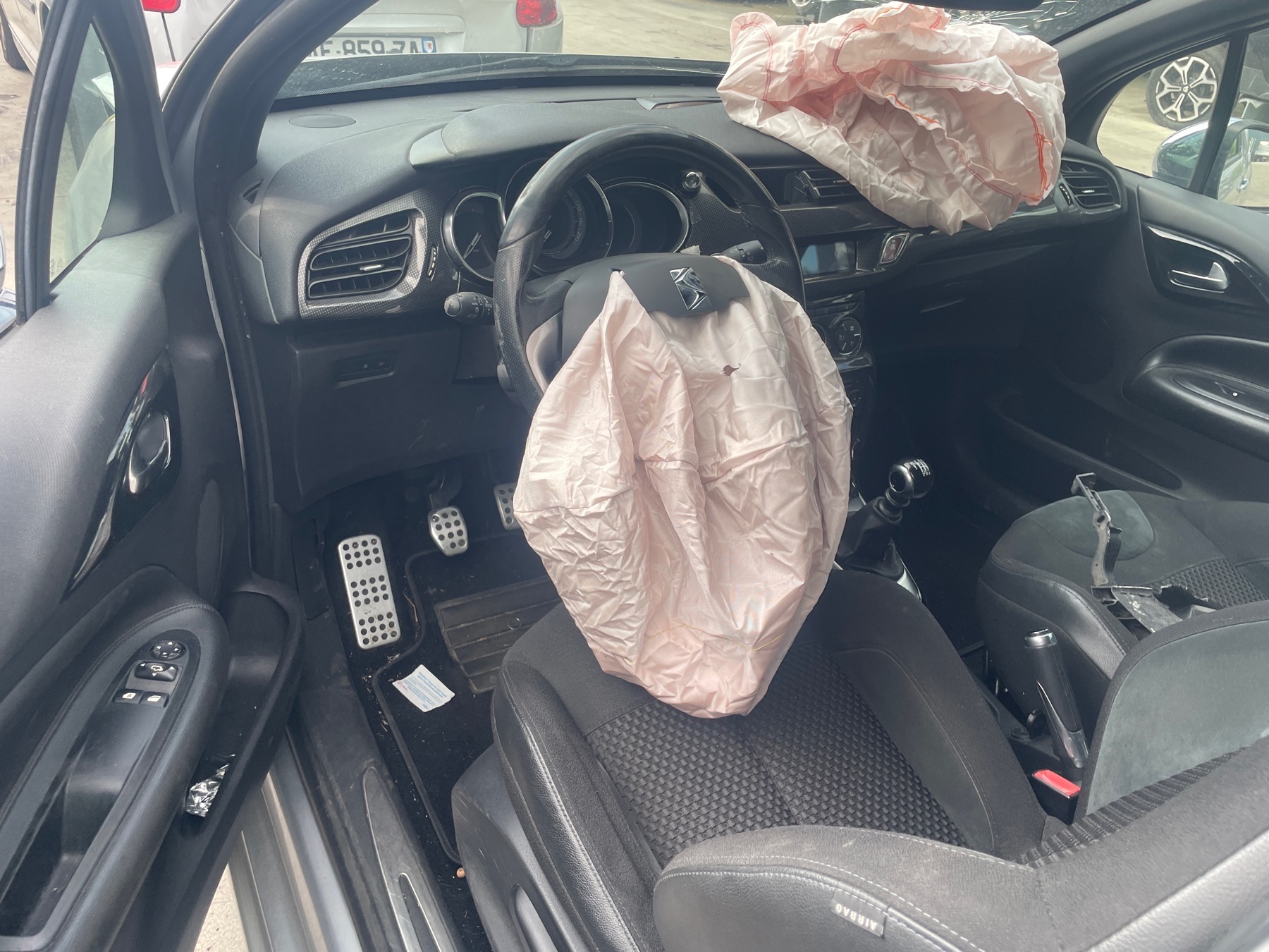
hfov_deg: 67.3
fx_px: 953
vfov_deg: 53.1
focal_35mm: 26
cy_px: 476
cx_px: 634
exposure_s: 1/223
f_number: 1.6
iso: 32
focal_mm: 4.2
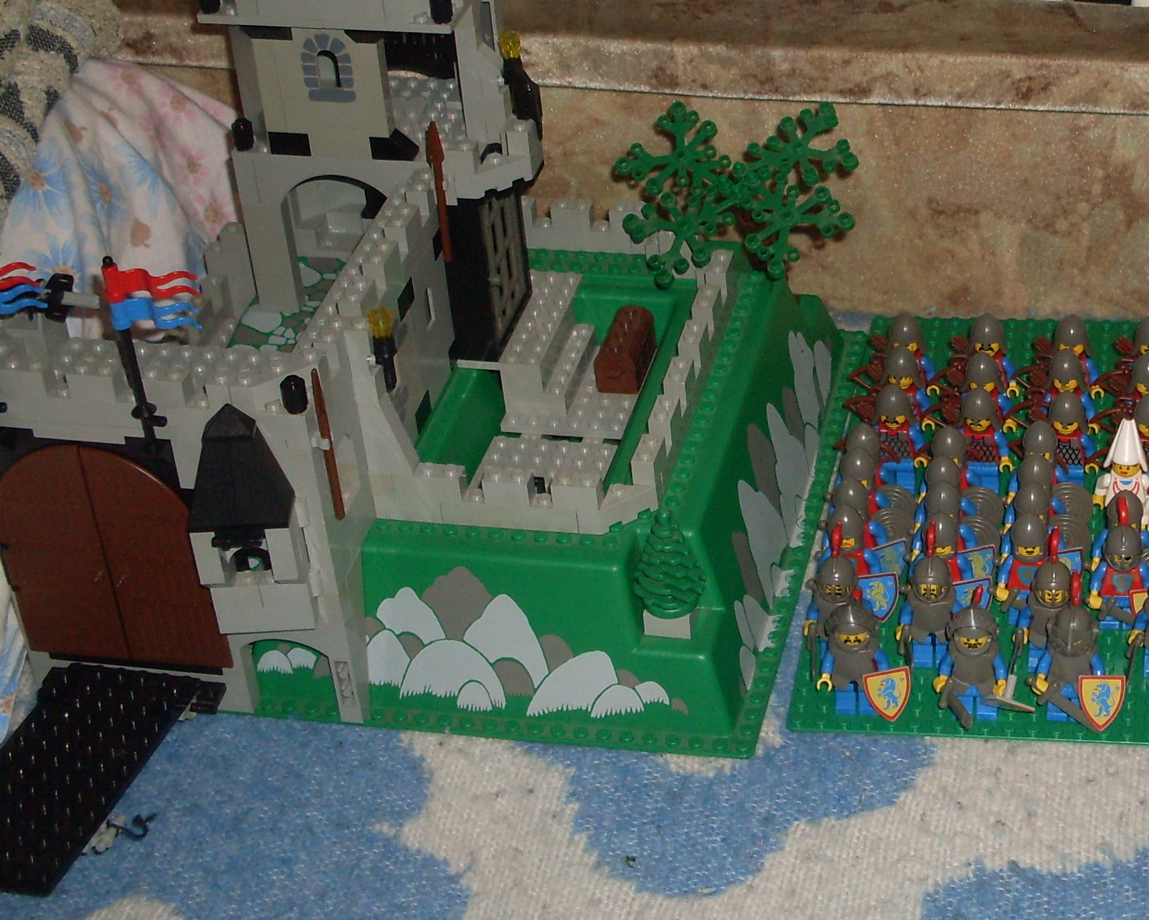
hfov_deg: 26.6
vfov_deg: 21.9
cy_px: 201
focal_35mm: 69
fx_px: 2347
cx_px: 1037
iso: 100
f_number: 2.8
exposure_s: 1/45
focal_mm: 6.3
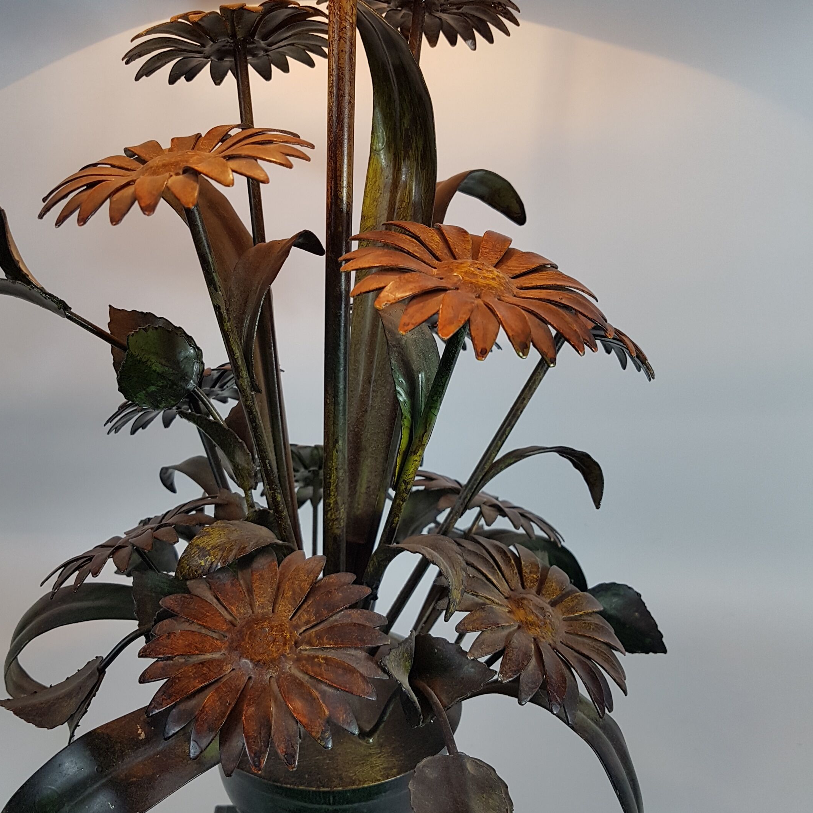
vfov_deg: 52.5
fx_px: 824
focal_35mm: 31
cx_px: 403
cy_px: 433
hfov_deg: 52.5
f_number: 1.7
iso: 64
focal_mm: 4.2
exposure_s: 1/100
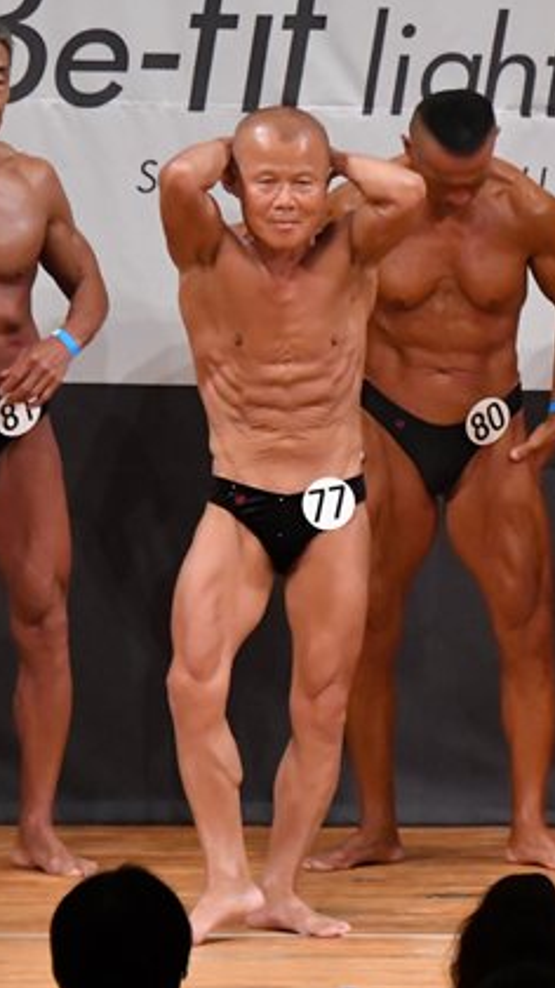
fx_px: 12149
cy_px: 485
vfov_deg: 4.7
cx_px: 883
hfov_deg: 2.6
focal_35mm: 464
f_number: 5.6
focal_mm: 160
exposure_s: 1/400
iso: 7200
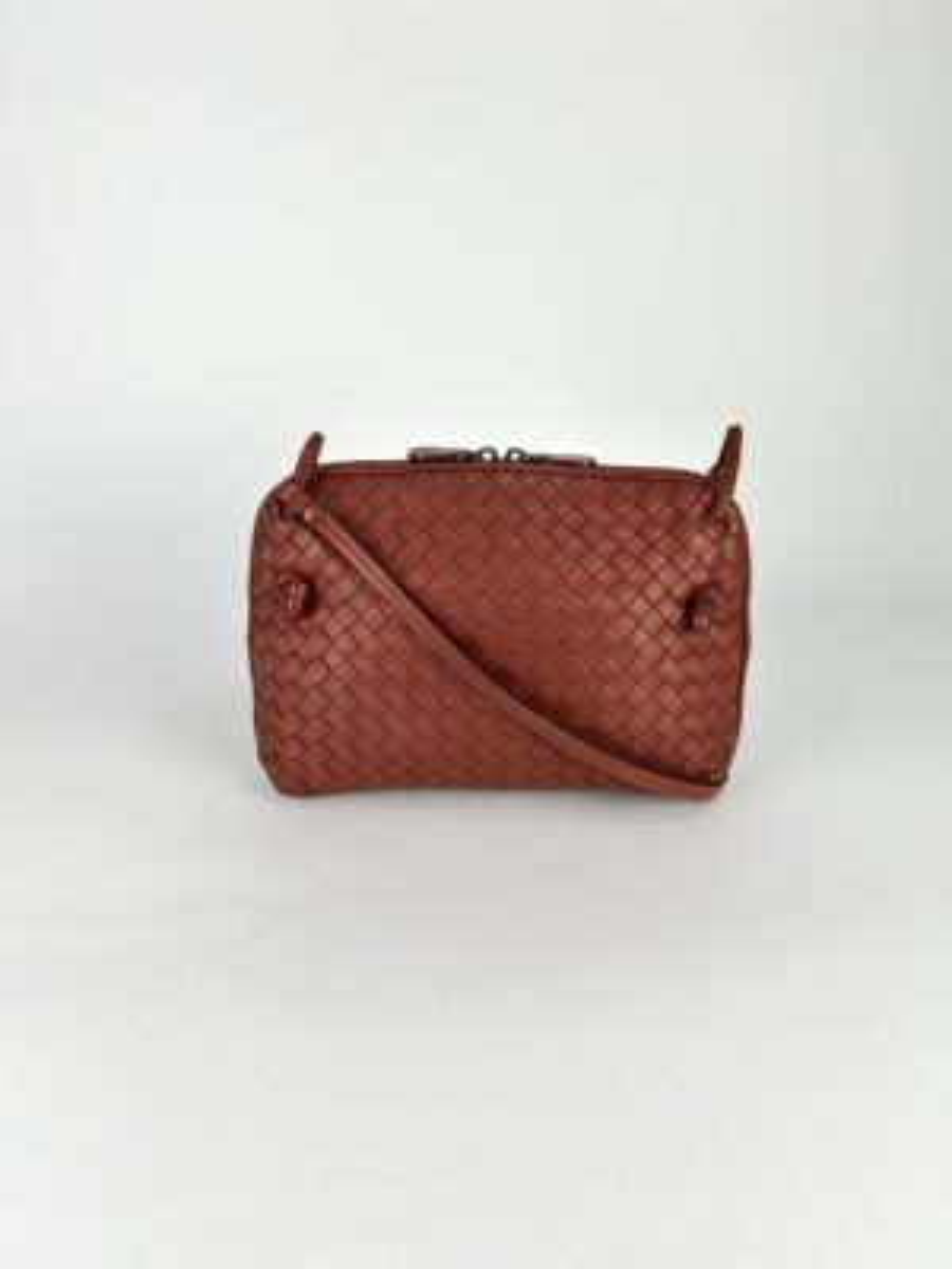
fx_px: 953
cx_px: 476
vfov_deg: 67.3
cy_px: 634
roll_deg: -0.6
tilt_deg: -21.9
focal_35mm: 26
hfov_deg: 53.1
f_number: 1.5
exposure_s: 1/131
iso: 32
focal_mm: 5.7
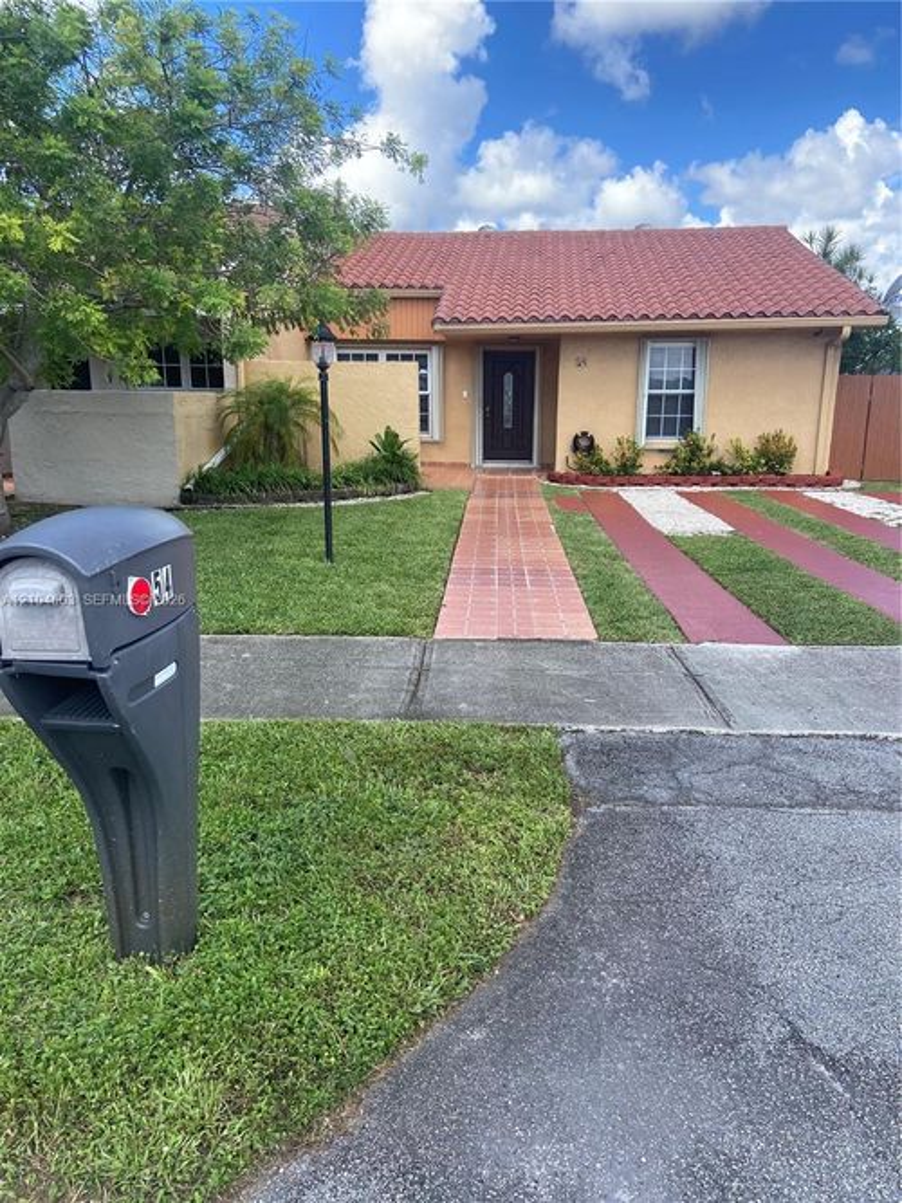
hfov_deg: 53.0
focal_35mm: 26
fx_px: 904
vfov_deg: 67.3
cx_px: 451
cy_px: 602
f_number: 1.8
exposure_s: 1/957
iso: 32
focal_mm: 4.25
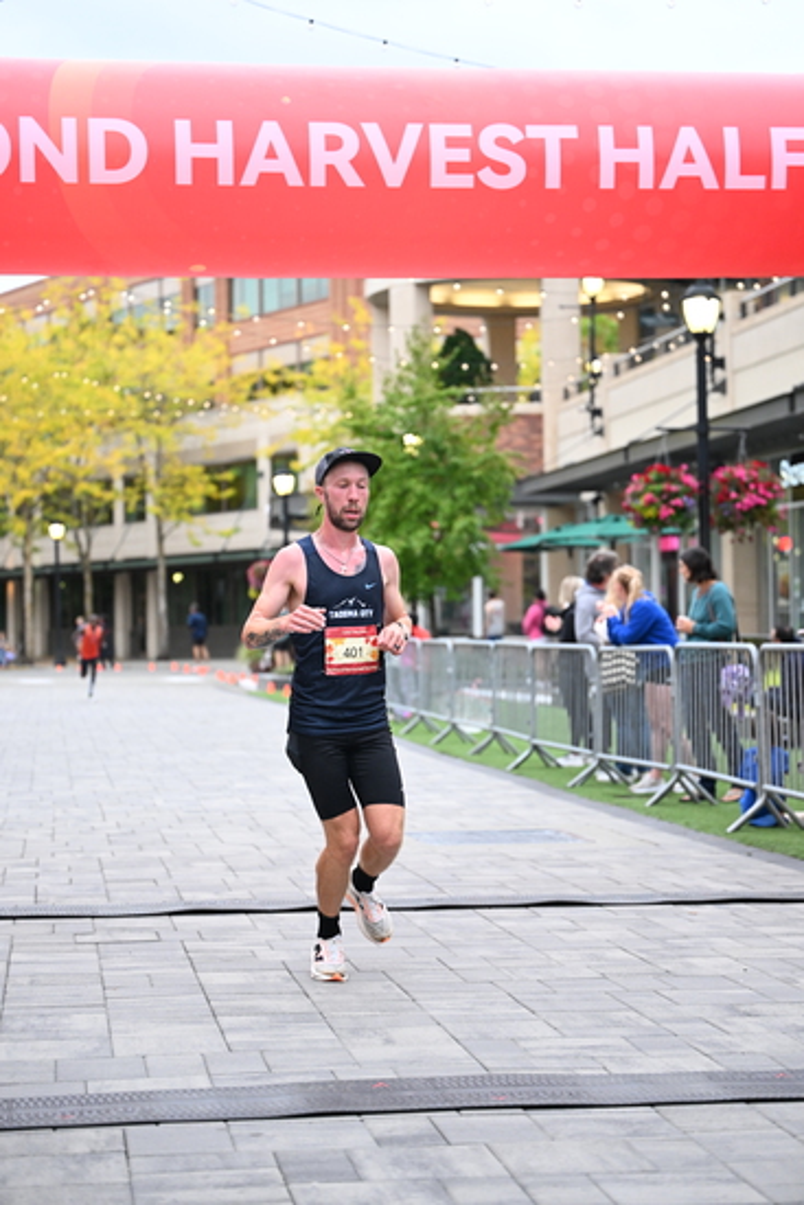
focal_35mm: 70
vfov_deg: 28.8
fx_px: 2343
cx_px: 402
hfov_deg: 19.5
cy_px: 602
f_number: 2.8
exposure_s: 1/800
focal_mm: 70
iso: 1600
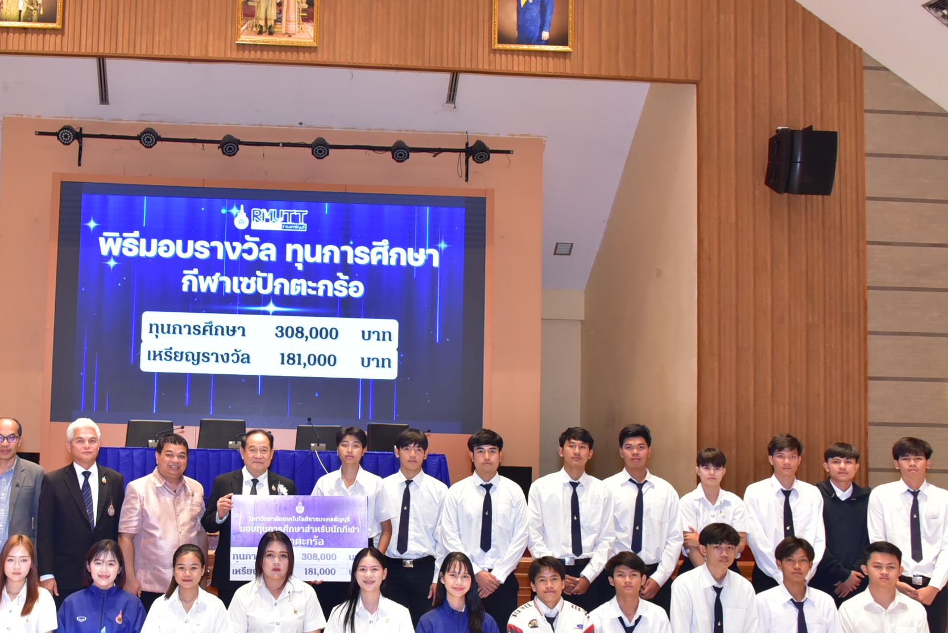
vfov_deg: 31.8
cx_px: 292
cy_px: 376
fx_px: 1106
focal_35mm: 42
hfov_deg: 45.5
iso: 2500
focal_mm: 28
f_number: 5.6
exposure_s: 1/50
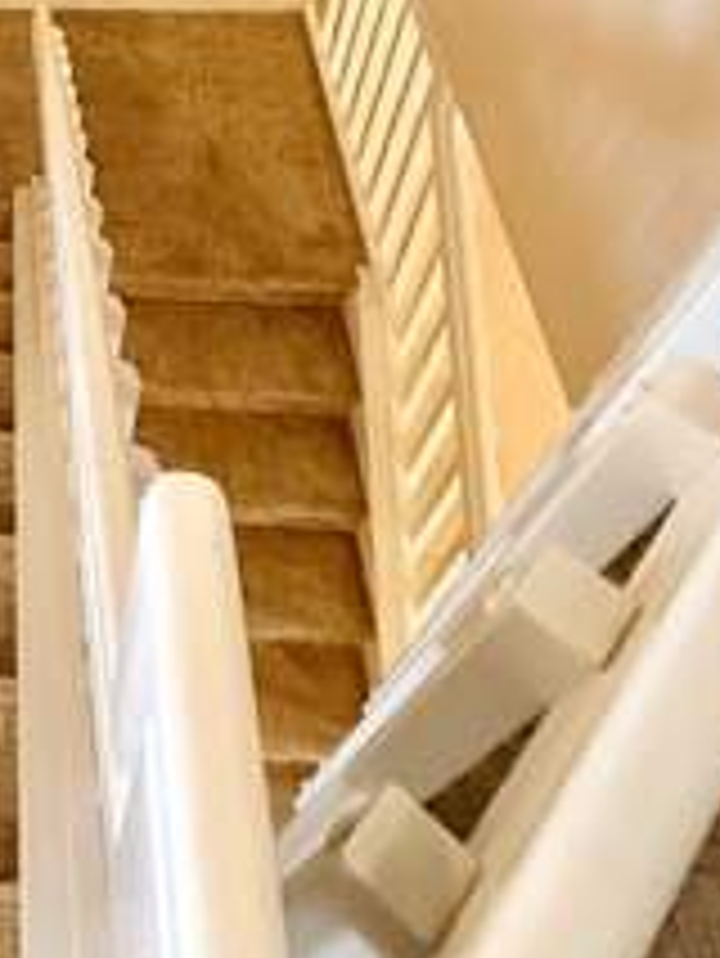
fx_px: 1164
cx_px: -148
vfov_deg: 36.3
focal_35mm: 42
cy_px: -148
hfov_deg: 29.5
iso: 640
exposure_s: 1/60
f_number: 2.2
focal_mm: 2.22
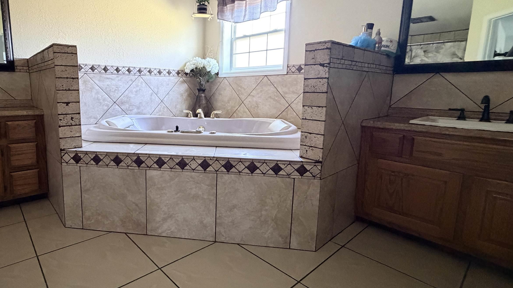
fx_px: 272
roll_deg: -0.1
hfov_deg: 84.8
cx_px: 189
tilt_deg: -8.4
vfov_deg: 55.7
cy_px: 126
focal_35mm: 20
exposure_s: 1/60
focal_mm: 2.22
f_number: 2.2
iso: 800
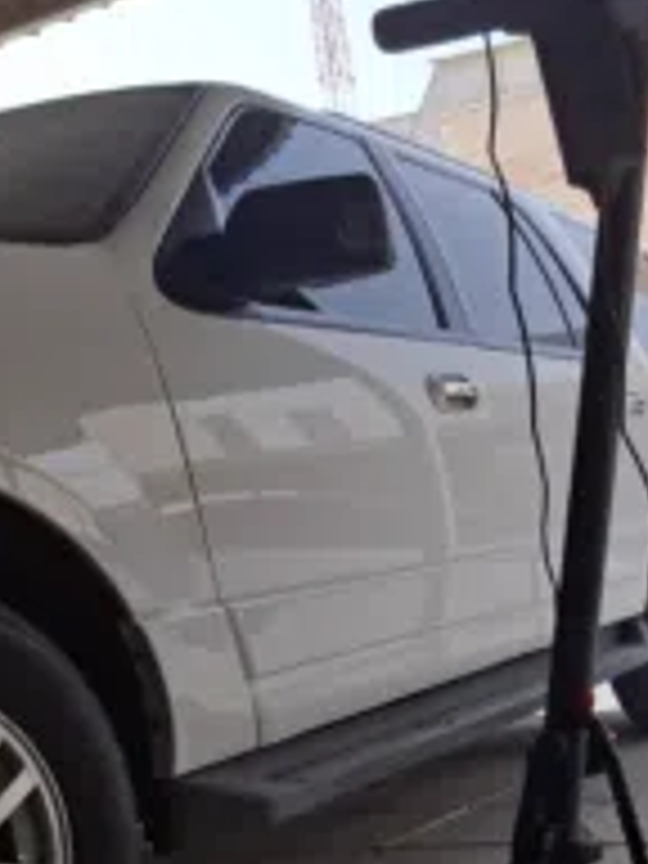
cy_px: 598
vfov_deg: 39.0
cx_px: 648
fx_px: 1198
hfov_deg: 28.4
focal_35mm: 48
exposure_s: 1/962
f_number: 1.8
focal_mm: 5.54
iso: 50
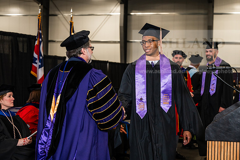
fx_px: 467
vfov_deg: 19.5
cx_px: 120
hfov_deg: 28.8
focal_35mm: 70
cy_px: 80
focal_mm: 70
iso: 1250
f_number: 4.5
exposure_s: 1/200
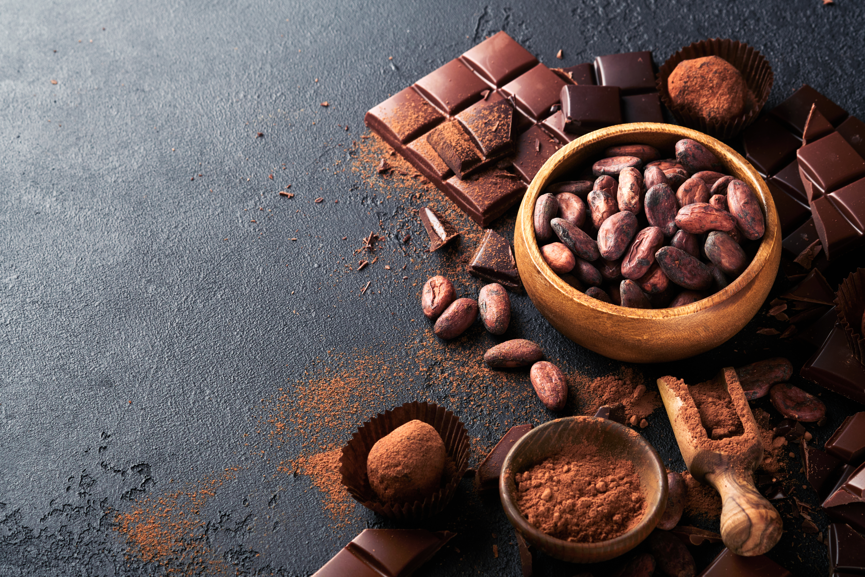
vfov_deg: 15.2
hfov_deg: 22.6
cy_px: 288
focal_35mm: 90
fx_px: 2162
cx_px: 432
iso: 160
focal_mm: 60
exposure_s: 1/160
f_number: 8
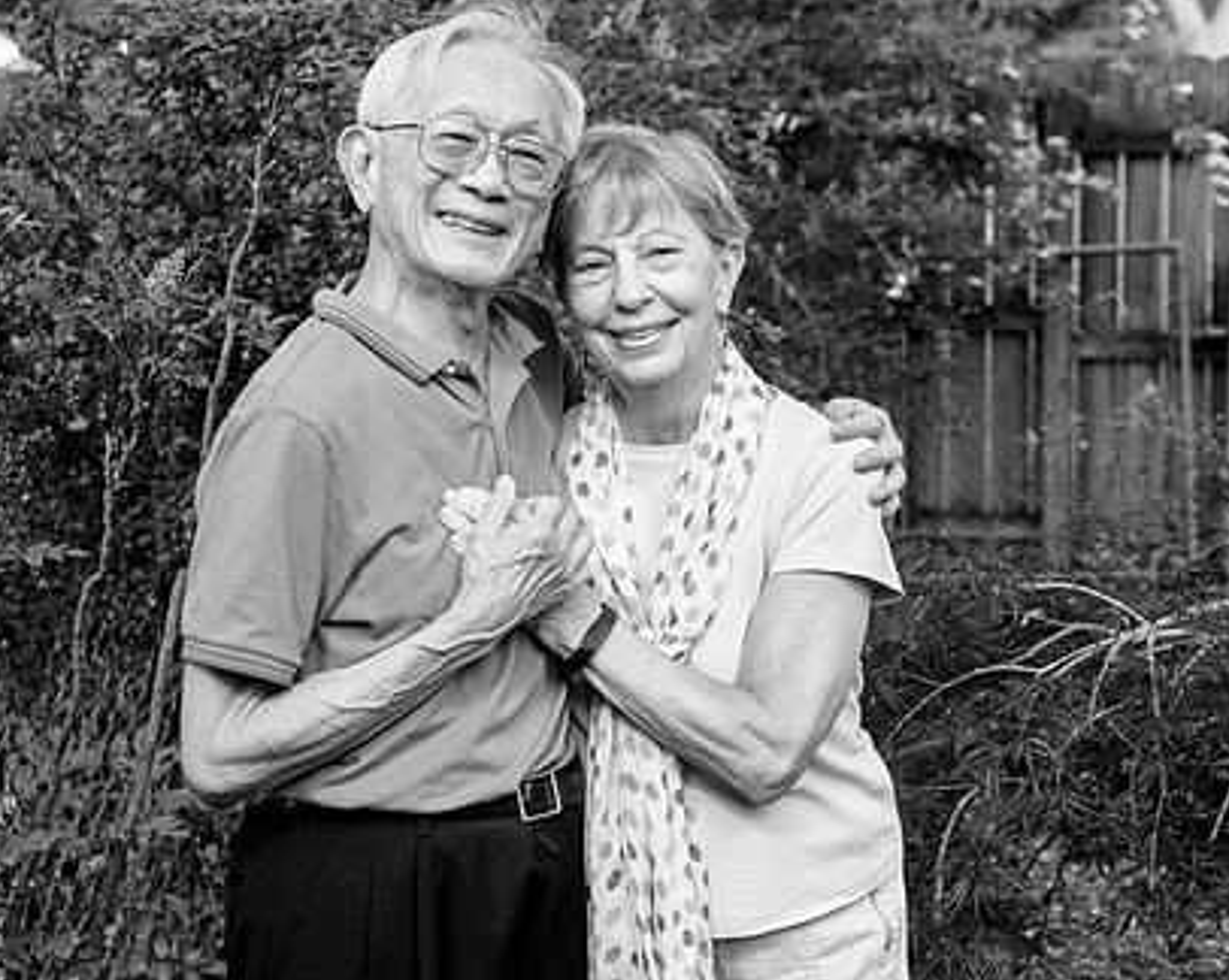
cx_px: 788
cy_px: 502
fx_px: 3125
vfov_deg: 17.8
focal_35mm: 86
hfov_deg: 22.2
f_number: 4.5
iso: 500
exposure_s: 1/400
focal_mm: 55
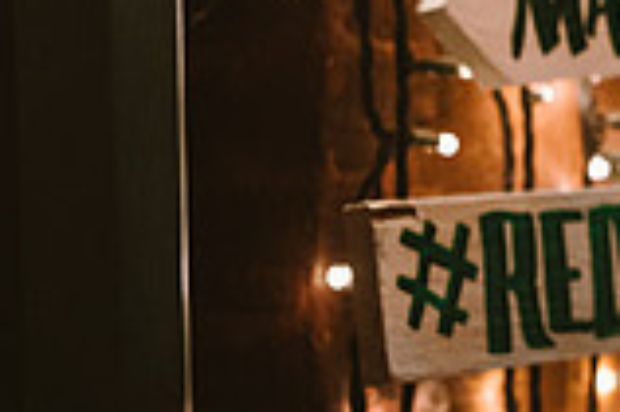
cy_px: 140
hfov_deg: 12.7
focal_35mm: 153
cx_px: 952
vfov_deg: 8.9
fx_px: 2632
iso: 1000
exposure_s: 1/60
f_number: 2.8
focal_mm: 40
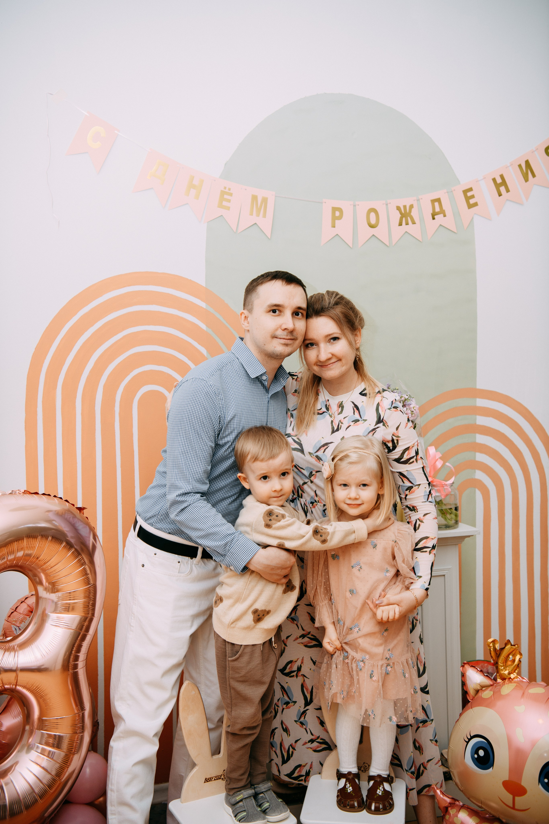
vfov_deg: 46.4
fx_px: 961
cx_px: 274
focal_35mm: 42
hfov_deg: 31.9
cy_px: 412
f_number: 3.5
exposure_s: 1/200
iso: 160
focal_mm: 42
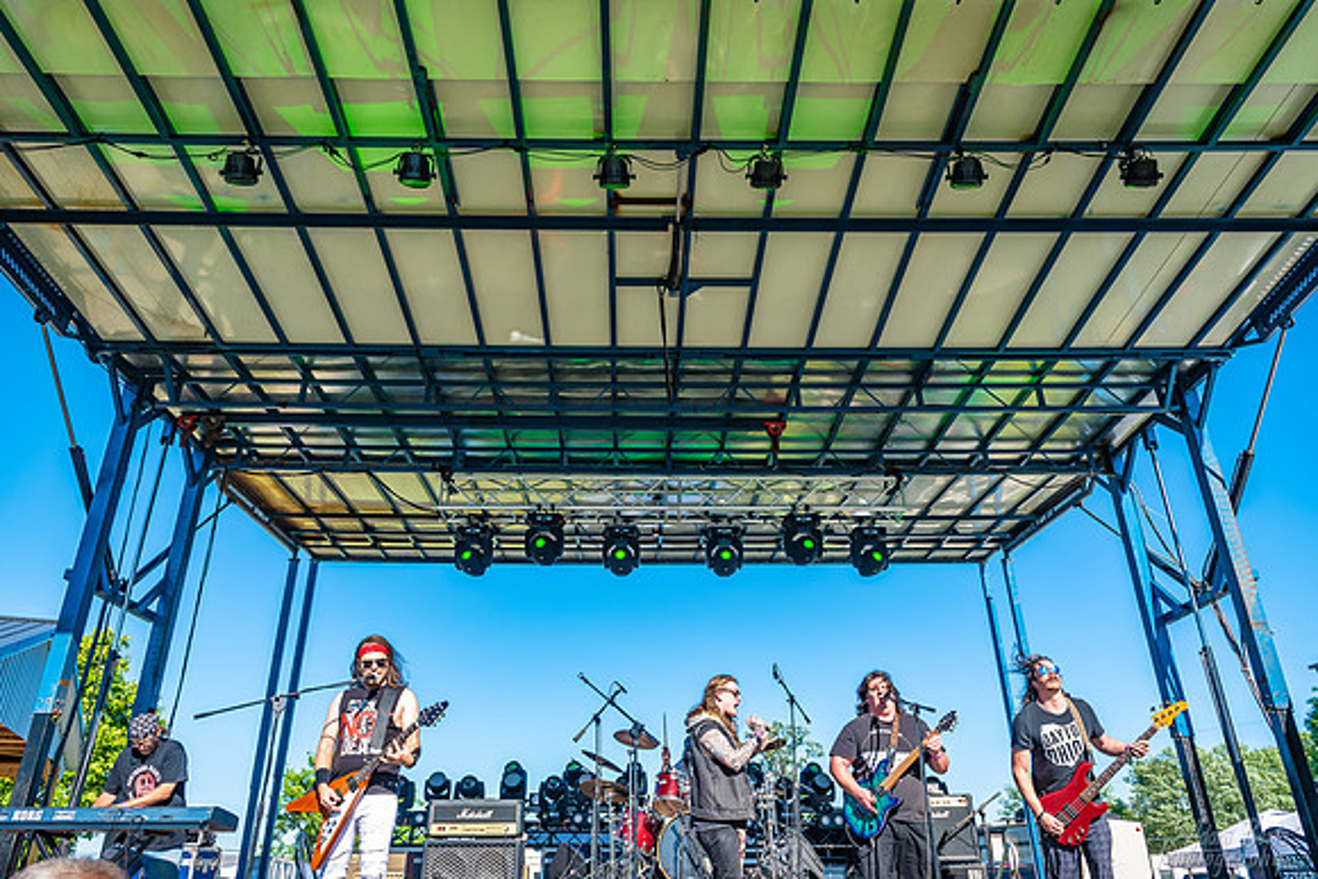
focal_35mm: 25
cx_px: 659
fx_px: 898
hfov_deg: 72.5
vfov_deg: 52.2
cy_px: 430
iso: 100
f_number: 5.6
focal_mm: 24
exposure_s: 1/250
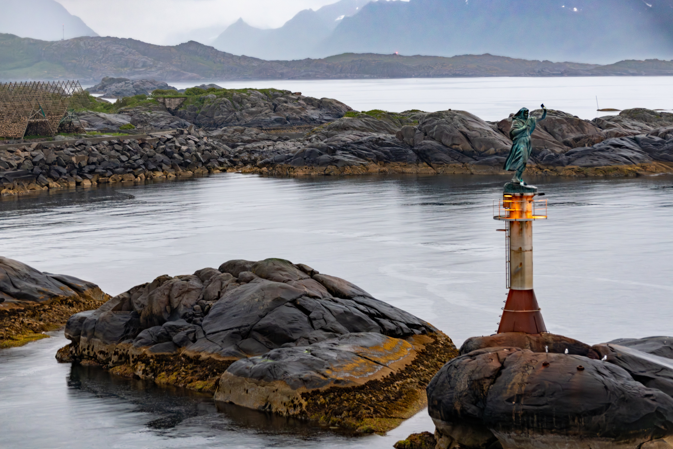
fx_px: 1907
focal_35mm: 102
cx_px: 333
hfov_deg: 20.0
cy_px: 225
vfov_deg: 13.4
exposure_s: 1/500
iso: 800
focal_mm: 100
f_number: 4.5
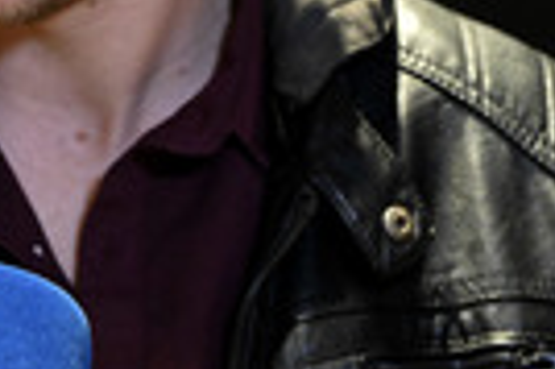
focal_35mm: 208
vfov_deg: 6.5
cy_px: -145
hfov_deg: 9.8
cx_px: 10
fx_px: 3203
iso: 6400
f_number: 6
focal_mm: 62
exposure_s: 1/100
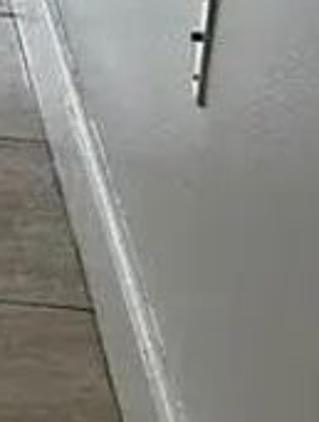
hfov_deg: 6.4
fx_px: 2534
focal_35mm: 207
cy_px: -157
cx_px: -764
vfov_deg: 9.3
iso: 50
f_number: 1.5
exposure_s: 1/454
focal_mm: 5.7
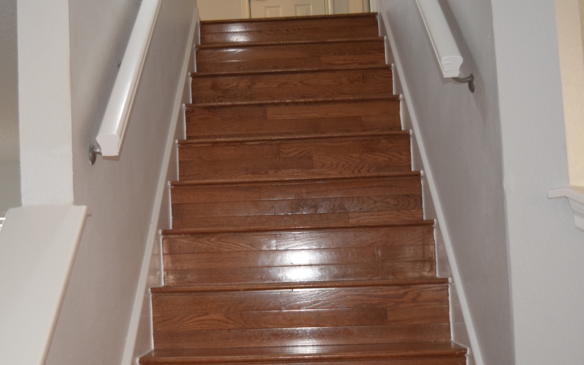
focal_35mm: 56
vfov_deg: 23.3
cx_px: 241
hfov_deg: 36.4
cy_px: 216
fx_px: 885
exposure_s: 1/80
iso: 800
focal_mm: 29
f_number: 4.5
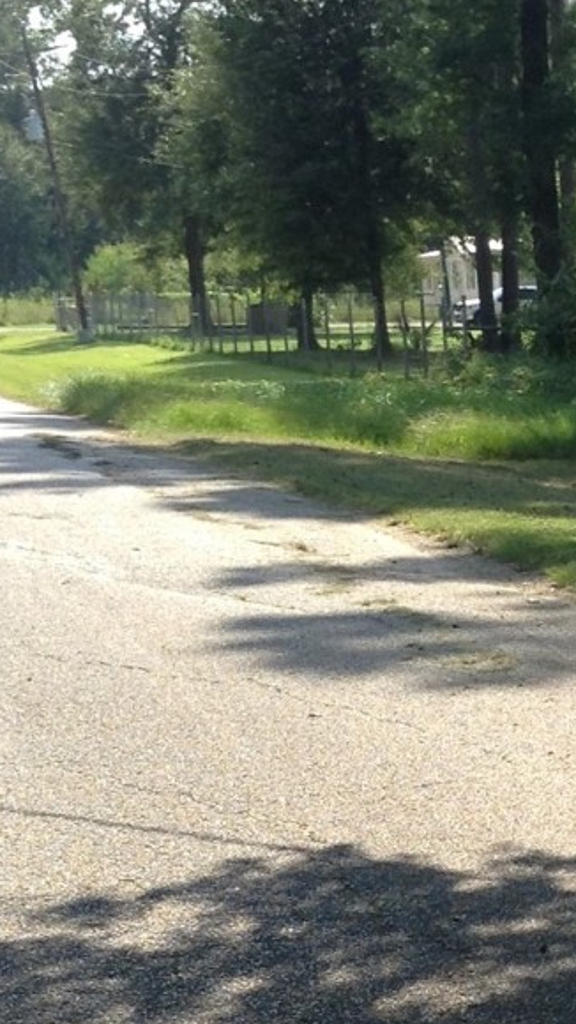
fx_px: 2581
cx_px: 951
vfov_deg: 22.3
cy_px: 747
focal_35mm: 95
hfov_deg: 12.0
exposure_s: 1/399
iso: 25
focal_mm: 3.3
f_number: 2.4
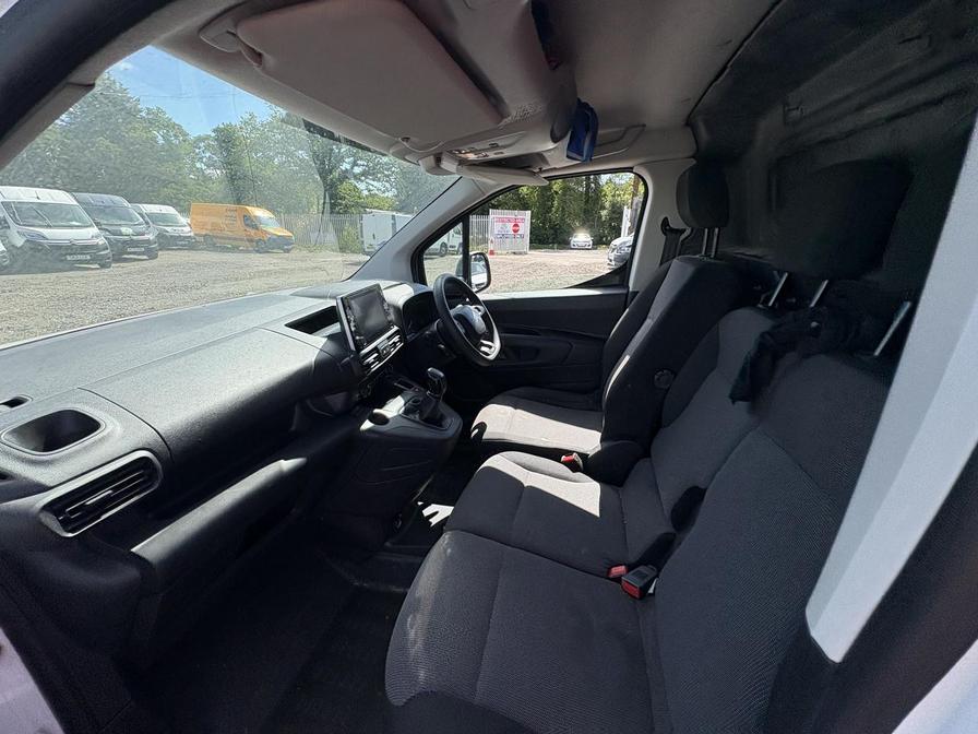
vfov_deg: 85.7
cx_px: 489
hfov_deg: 102.1
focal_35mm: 14
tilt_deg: -26.3
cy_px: 367
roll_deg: -2.2
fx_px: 396
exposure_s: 1/675
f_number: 2.2
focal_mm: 2.22
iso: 64
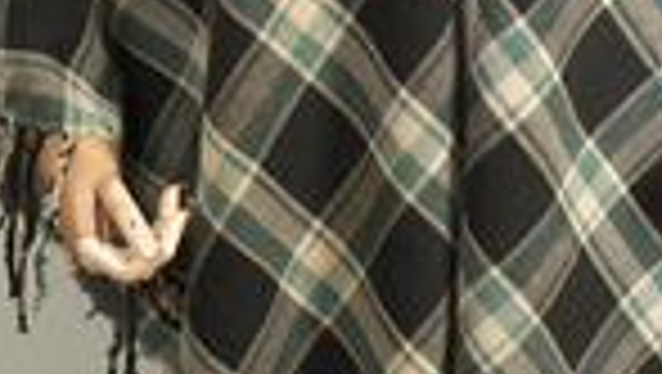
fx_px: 2337
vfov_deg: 9.1
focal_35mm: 133
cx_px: 444
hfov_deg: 16.1
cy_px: -52
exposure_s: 1/25
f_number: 7.1
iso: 320
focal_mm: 32
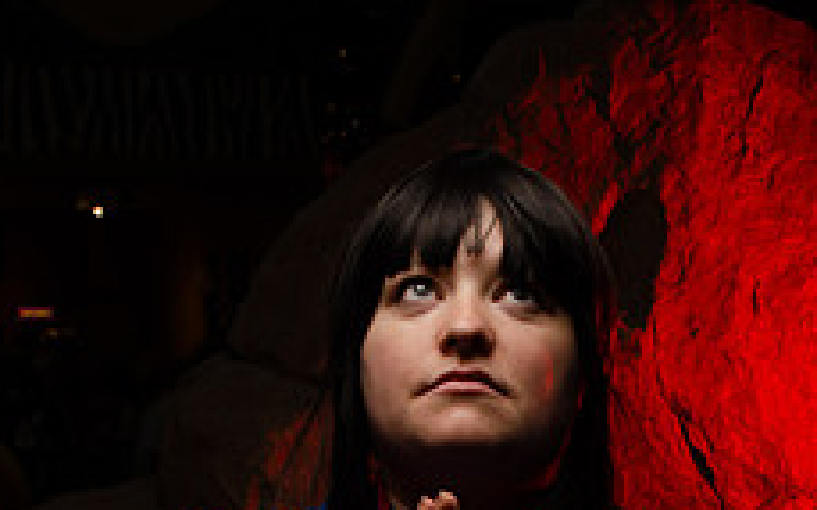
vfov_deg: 14.8
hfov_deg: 25.5
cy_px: 792
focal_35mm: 81
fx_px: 1803
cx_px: 478
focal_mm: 27
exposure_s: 1/15
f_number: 22
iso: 200
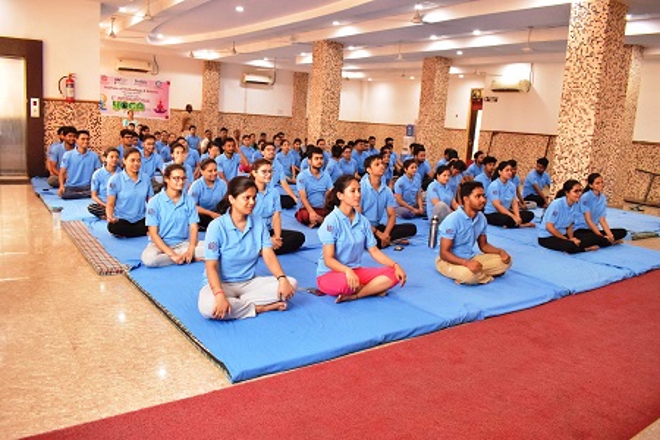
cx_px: 330
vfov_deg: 47.9
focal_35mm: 27
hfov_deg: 67.4
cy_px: 220
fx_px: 495
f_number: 6.3
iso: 6400
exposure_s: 1/80
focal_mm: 18
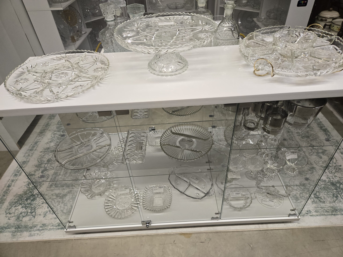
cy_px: 128
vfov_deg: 58.9
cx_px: 172
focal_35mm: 23
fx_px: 228
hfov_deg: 73.9
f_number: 1.8
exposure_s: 1/120
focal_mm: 5.4
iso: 125
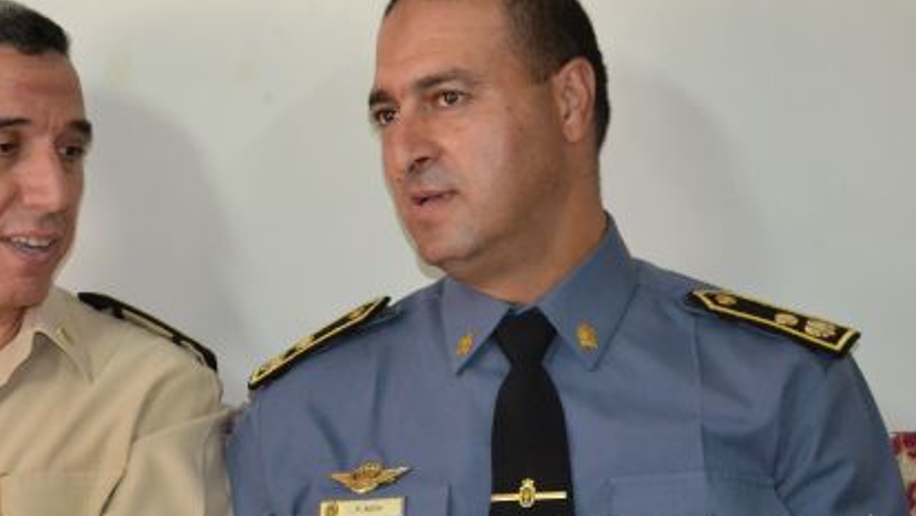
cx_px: 279
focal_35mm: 97
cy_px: 277
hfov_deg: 21.9
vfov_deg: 12.5
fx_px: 2356
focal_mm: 40
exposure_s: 1/60
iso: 3200
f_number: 5.3
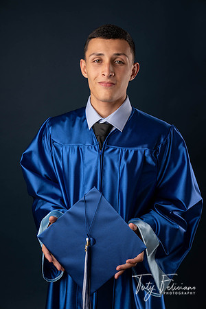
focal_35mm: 61
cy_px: 154
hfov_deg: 22.3
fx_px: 524
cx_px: 103
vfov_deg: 32.9
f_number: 5.6
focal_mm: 61
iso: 200
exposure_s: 1/100
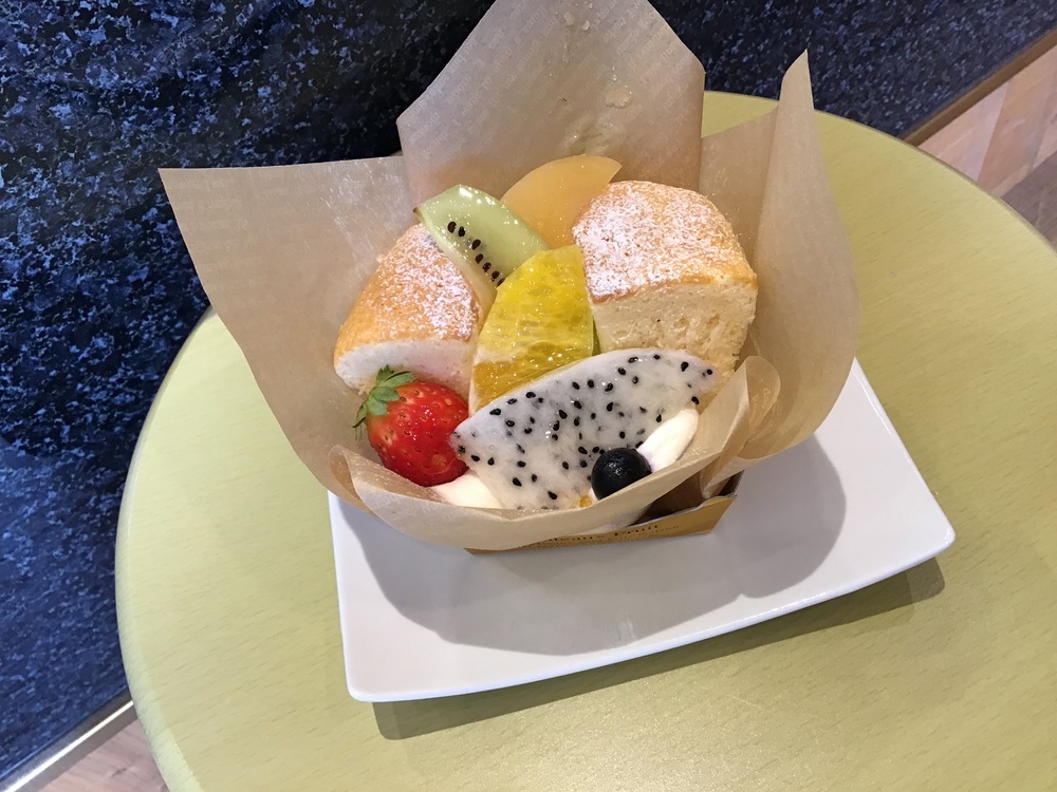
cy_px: 396
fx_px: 947
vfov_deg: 45.4
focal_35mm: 31
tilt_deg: -57.4
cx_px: 528
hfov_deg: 58.4
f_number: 2.4
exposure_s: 1/30
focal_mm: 3.3
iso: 50
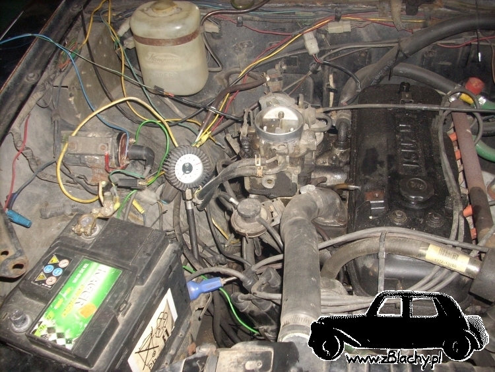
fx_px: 529
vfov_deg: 38.7
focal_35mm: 37
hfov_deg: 50.1
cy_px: 186
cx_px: 248
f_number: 2.8
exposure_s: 1/60
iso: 200
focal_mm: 6.2
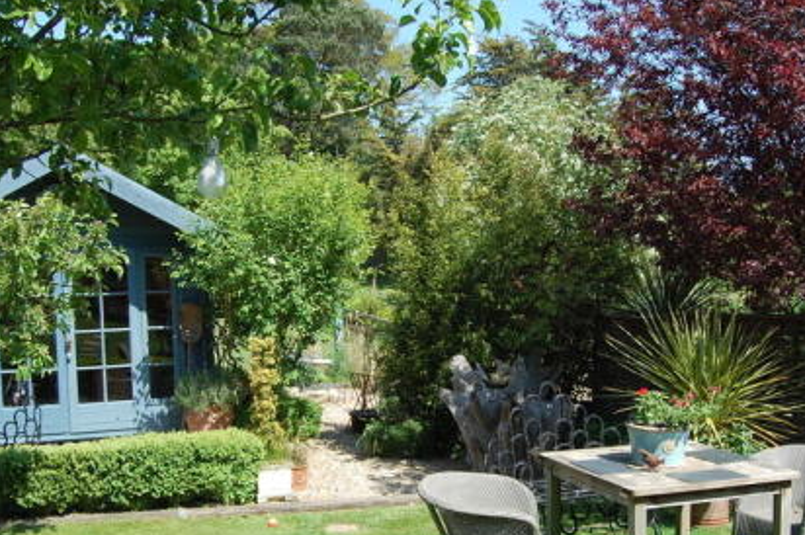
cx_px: 401
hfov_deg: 45.5
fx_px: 961
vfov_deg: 31.0
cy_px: 344
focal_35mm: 43
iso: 200
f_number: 7.1
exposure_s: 1/200
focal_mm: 18
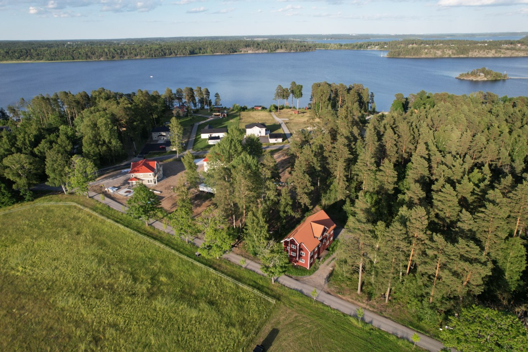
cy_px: 176
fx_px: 323
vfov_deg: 57.2
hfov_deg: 78.6
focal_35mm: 22
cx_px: 264
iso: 130
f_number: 2.8
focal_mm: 8.38
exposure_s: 1/1250
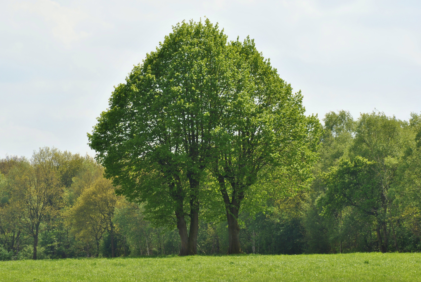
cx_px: 204
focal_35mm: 184
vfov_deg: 7.5
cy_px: 144
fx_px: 2154
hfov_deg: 11.2
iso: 100
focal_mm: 116
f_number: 9
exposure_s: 1/200
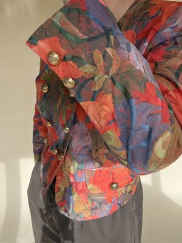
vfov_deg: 60.0
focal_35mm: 30
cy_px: 122
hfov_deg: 46.8
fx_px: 210
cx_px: 91
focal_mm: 2.69
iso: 40
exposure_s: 1/231
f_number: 1.9
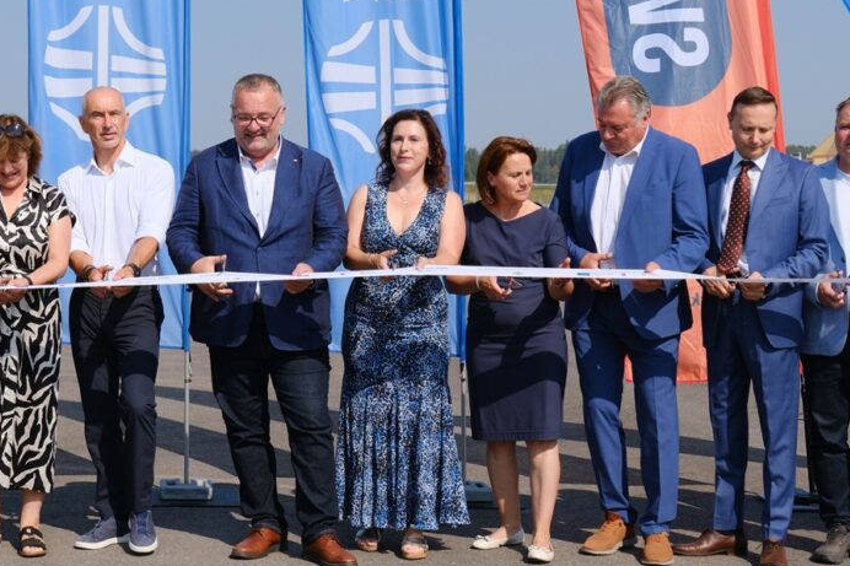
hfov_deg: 27.1
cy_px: 206
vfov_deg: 18.4
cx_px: 260
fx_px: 1747
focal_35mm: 74
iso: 320
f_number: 4.5
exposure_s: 1/2400
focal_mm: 33
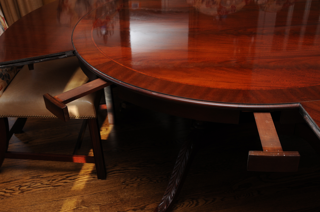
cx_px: 160
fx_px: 373
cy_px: 106
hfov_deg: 46.4
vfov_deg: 31.8
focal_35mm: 42
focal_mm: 28
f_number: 11
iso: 400
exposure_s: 1/125
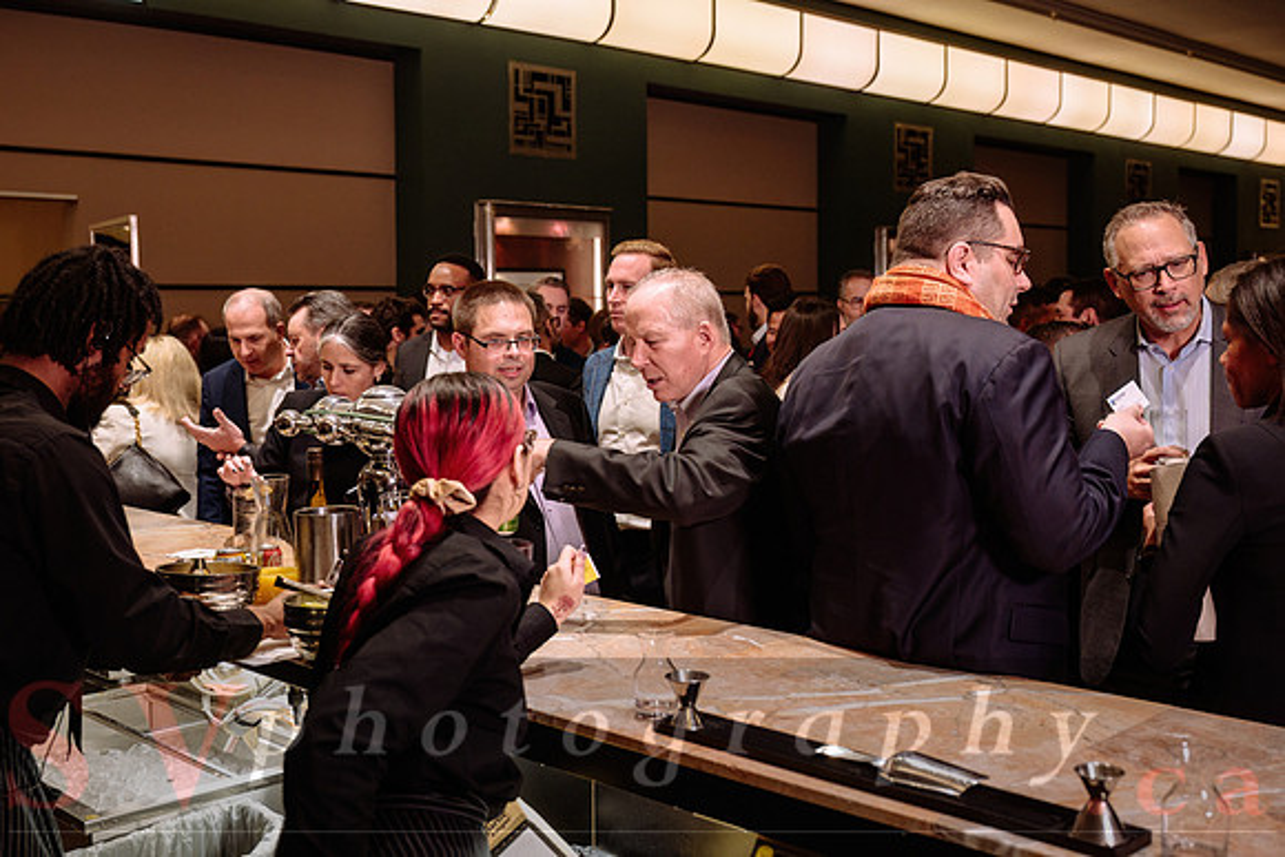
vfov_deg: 33.9
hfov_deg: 49.0
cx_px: 587
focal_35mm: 39
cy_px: 395
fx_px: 1407
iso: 800
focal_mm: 36
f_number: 3.5
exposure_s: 1/100
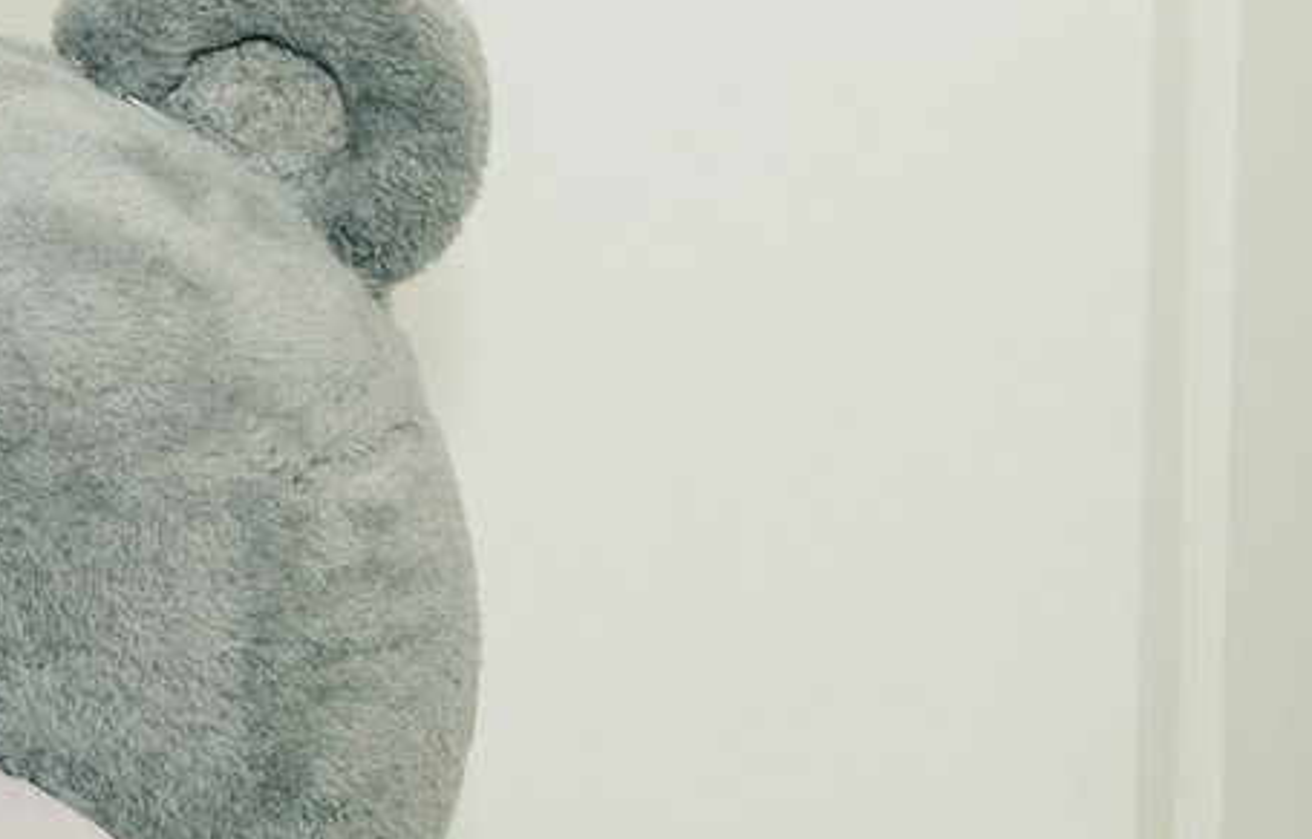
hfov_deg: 11.9
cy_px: 1491
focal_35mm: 161
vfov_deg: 8.0
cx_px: -1044
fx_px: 5795
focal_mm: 26
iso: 320
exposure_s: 1/160
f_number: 4.5
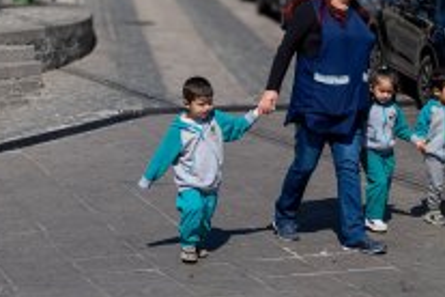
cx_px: 417
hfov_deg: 17.3
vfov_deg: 11.6
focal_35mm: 116
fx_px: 1434
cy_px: -28
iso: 72
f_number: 5.6
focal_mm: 50
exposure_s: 1/640
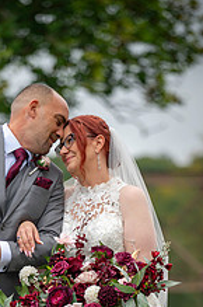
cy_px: 292
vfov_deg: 7.4
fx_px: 2362
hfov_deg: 4.9
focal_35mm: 278
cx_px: 44
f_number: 3.2
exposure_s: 1/125
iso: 80
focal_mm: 135
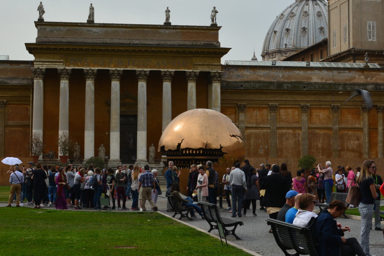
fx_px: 843
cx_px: 221
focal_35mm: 79
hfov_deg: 25.6
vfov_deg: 17.3
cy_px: 95
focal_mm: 32
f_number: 11
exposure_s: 1/125
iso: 110
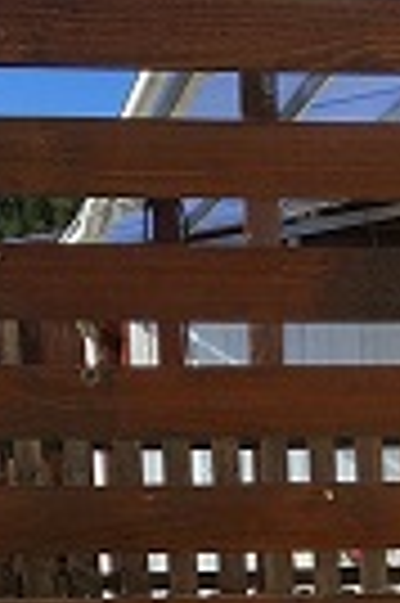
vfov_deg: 13.8
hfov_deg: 10.7
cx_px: 382
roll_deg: +0.0
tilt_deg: -17.1
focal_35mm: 127
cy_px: 1190
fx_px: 2122
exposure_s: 1/1068
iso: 25
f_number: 2.2
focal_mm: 4.15
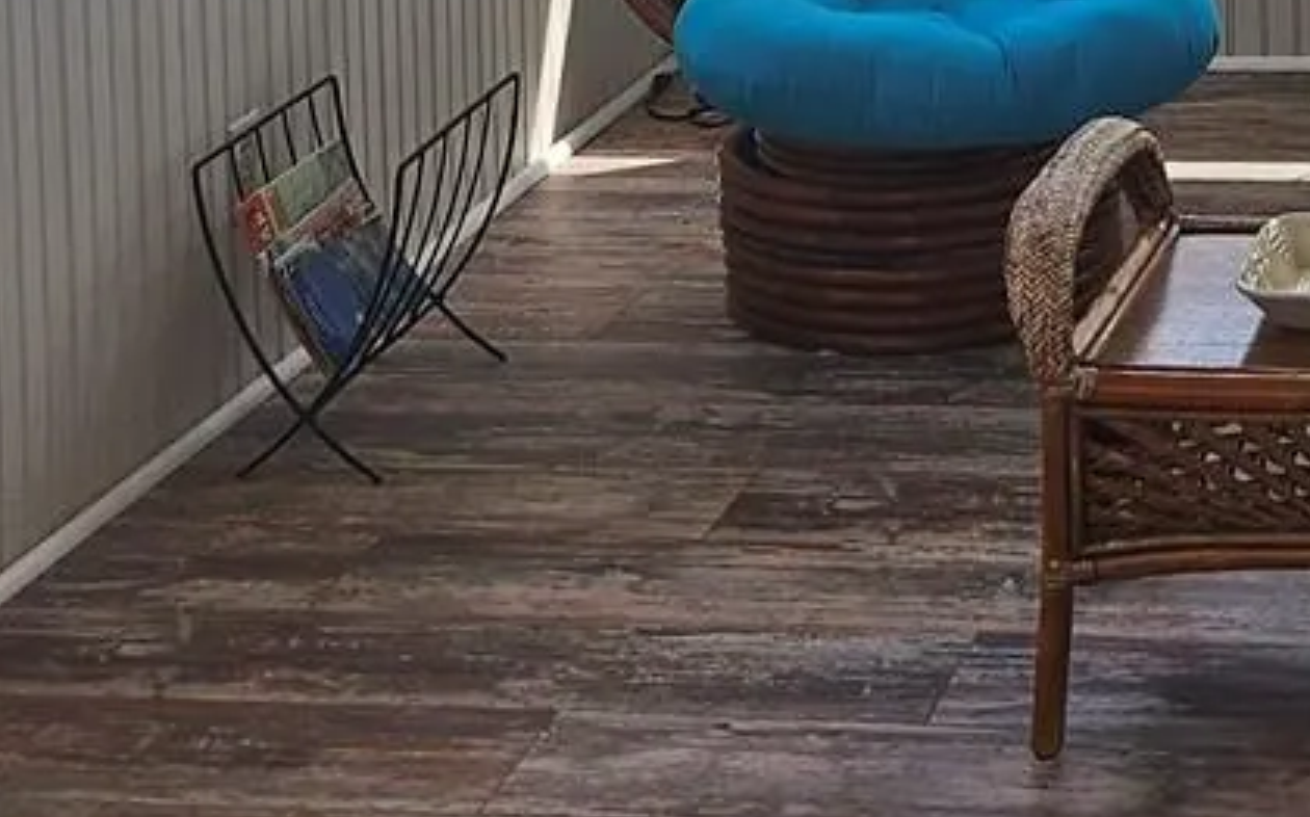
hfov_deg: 20.9
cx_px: 1223
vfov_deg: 12.3
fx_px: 3461
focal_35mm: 97
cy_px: -670
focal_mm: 5
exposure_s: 1/525
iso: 50
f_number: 1.8
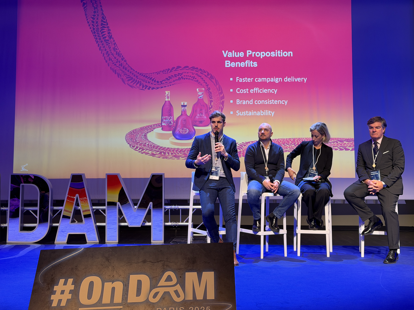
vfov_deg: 30.3
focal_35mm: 48
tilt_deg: +1.6
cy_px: 155
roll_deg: +0.5
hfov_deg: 39.7
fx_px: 574
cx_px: 207
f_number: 1.78
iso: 125
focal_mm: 6.76
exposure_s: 1/50
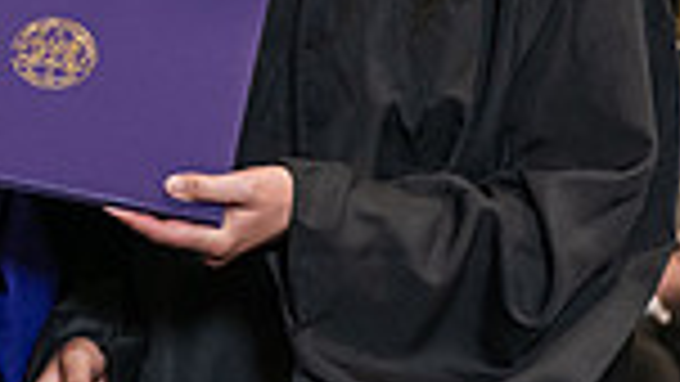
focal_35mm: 250
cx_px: -140
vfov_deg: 4.9
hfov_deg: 8.5
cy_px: -16
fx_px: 4509
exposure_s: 1/125
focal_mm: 62
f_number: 5
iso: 2000
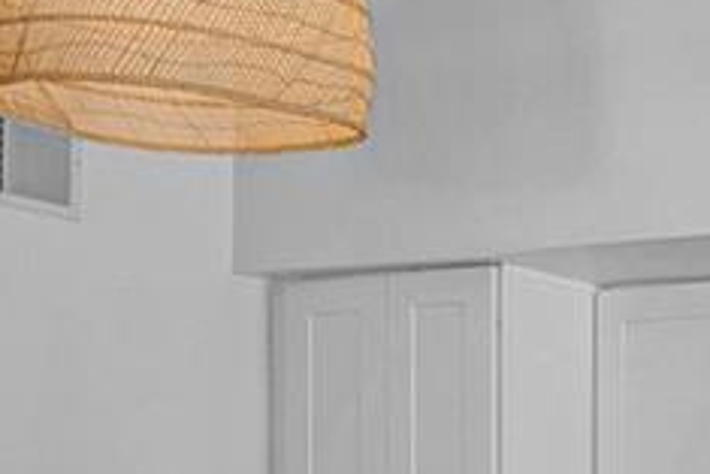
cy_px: 654
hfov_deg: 15.8
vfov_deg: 12.1
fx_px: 2151
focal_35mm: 109
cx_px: 1296
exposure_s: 1/25
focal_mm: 16
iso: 200
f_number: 9
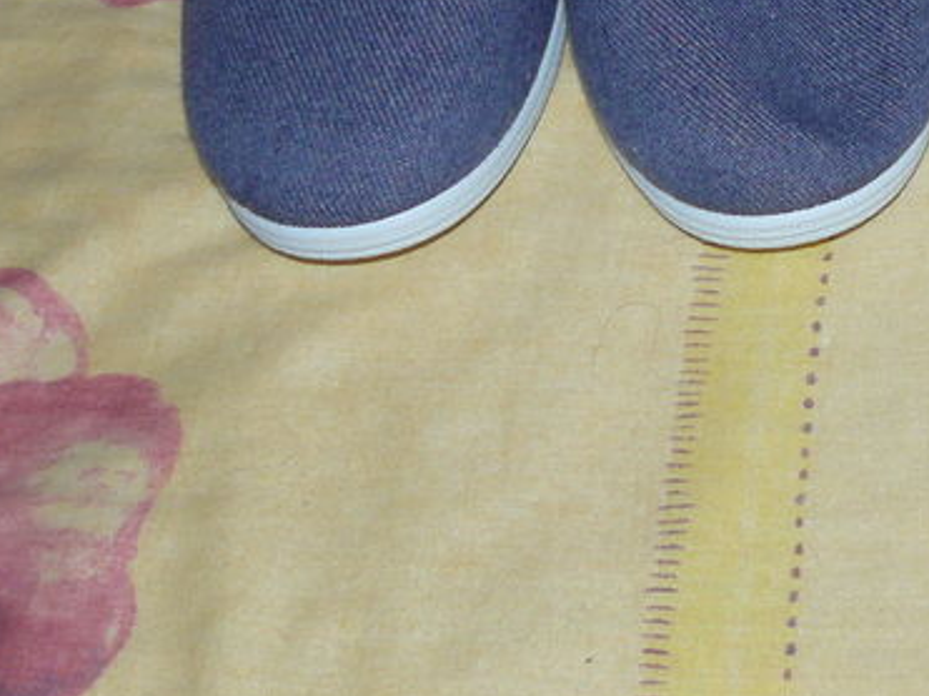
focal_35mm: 97
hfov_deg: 19.4
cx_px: 1029
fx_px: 2602
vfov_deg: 14.7
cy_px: -175
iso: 100
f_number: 2.8
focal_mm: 6
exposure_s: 1/50
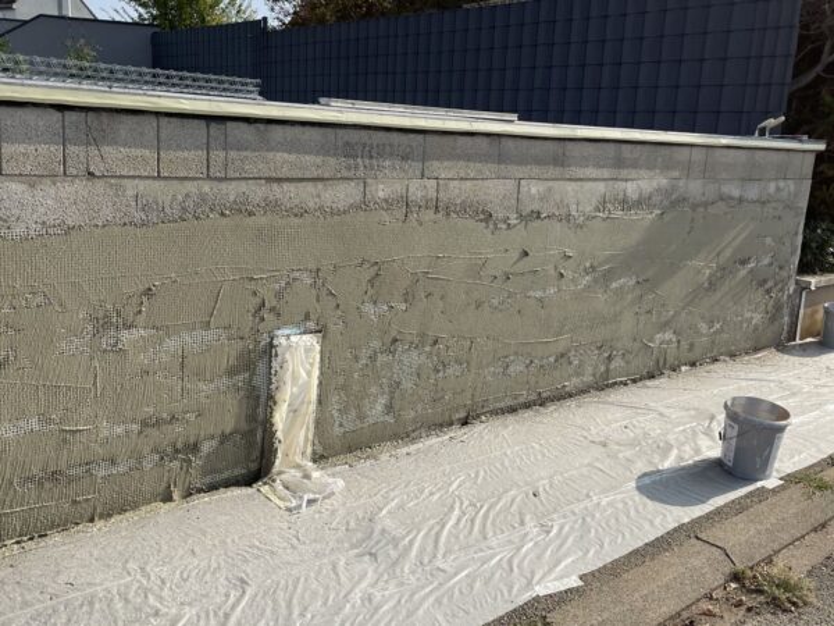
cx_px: 417
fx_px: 626
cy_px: 313
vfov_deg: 53.1
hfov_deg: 67.3
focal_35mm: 26
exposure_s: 1/3731
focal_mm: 4.2
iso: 32
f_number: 1.6
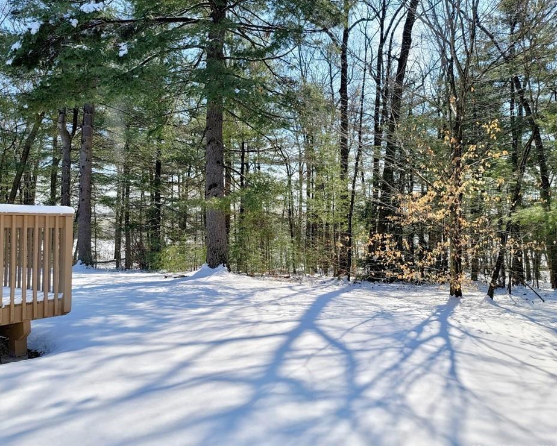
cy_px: 223
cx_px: 249
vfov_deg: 53.2
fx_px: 445
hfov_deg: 63.9
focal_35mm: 27
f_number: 1.8
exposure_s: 1/769
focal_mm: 7
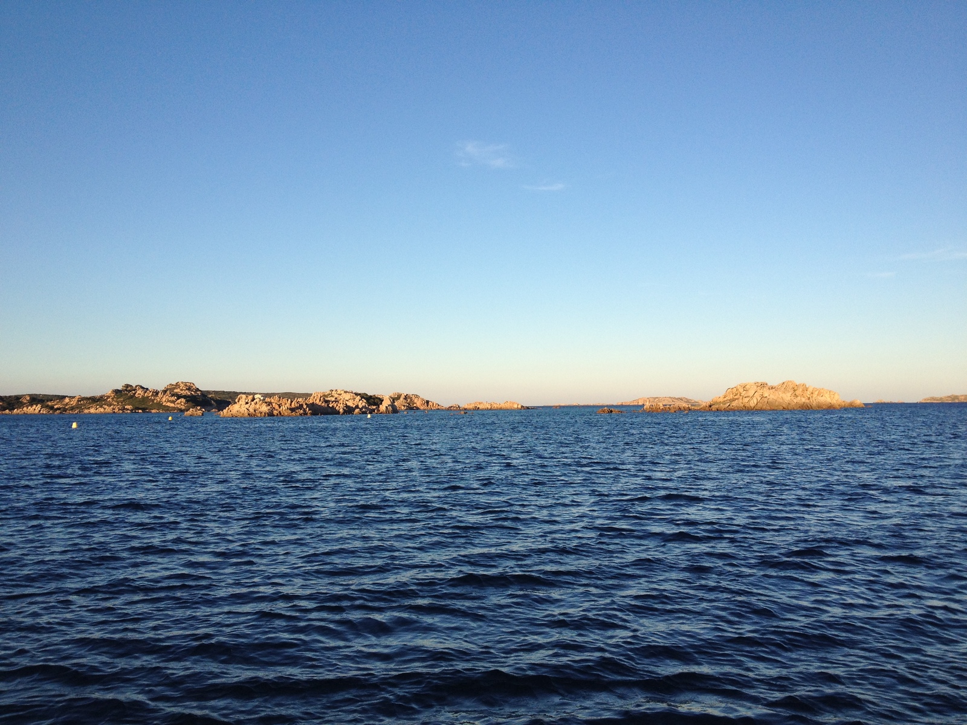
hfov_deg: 52.6
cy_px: 362
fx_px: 978
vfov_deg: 40.7
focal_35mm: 35
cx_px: 484
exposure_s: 1/1104
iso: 64
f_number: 2.4
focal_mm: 4.28
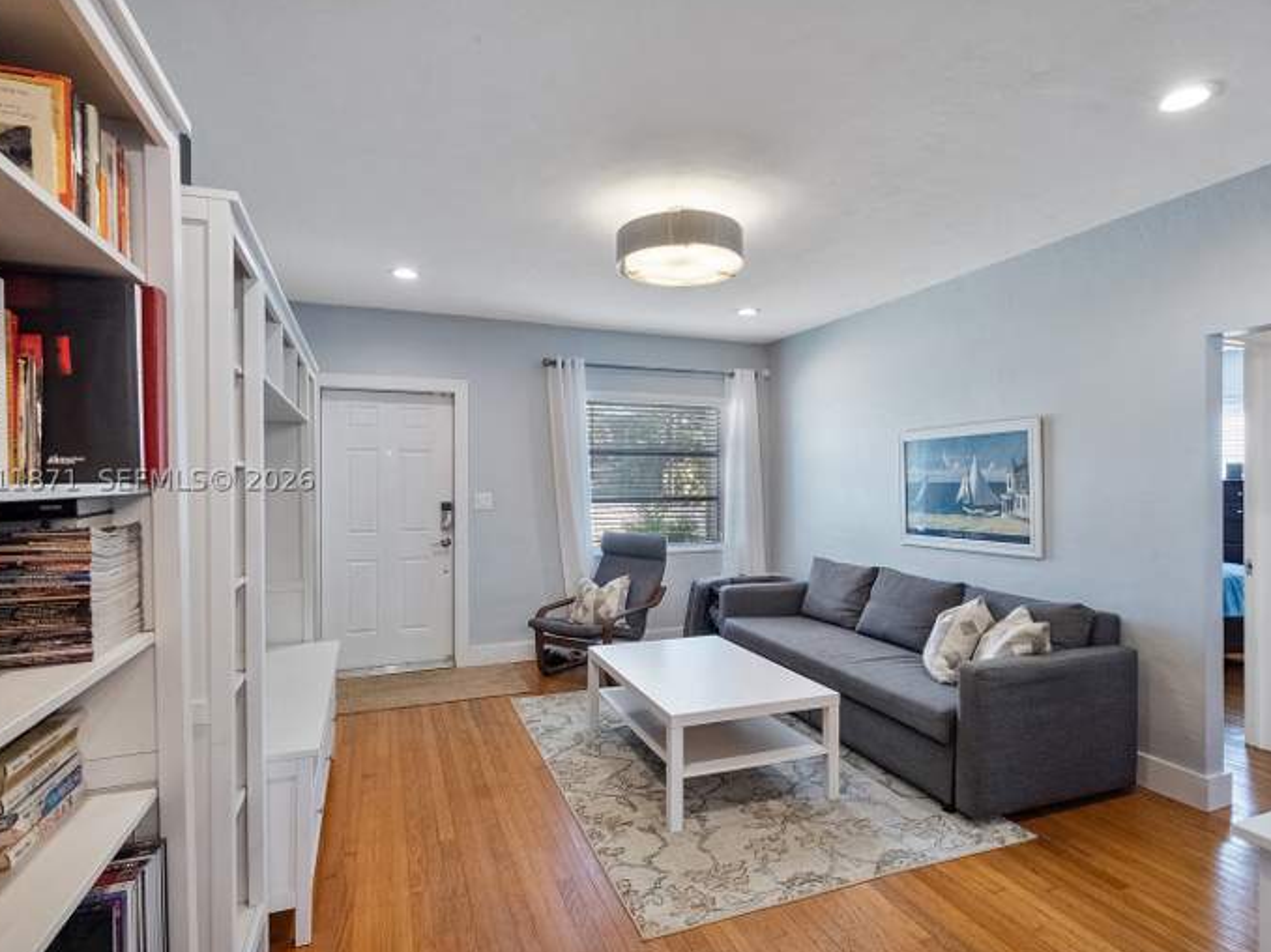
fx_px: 624
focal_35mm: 17
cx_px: 661
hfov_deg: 91.0
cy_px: 478
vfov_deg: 74.7
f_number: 8
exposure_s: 1/25
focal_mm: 10
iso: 2000
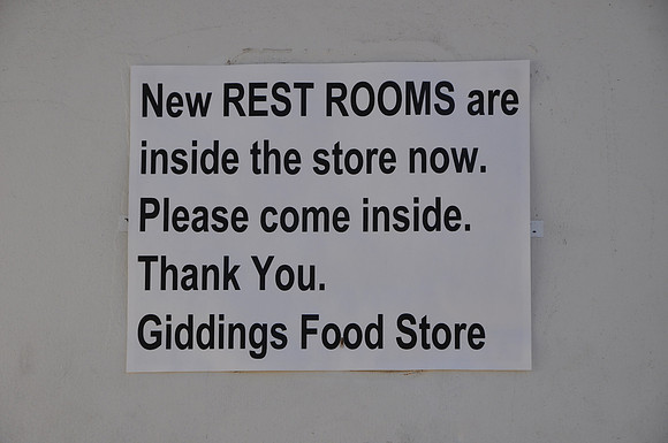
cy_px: 222
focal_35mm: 147
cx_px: 334
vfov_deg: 9.3
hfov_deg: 14.0
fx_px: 2724
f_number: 9
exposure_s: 1/320
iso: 200
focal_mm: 98
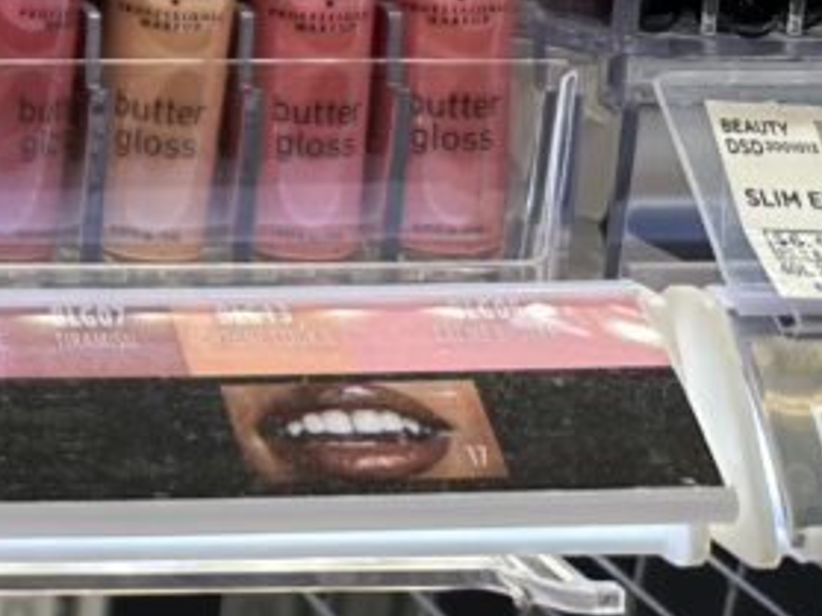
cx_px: -651
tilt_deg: -11.5
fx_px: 2089
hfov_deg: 17.9
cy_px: -12
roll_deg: +0.0
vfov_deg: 16.4
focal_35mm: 88
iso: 64
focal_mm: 6.86
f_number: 1.78
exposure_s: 1/127
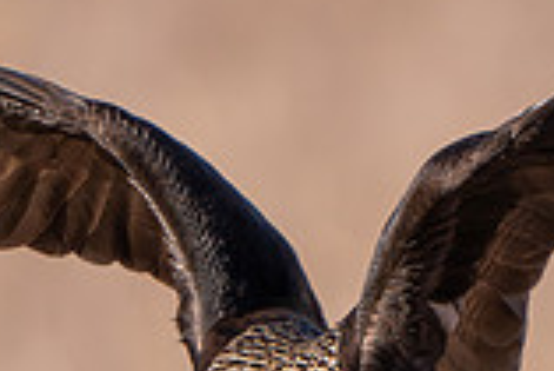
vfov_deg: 0.6
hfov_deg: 0.9
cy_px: 325
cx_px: 139
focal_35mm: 2194
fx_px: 33794
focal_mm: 552
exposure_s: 1/3200
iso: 3200
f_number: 9
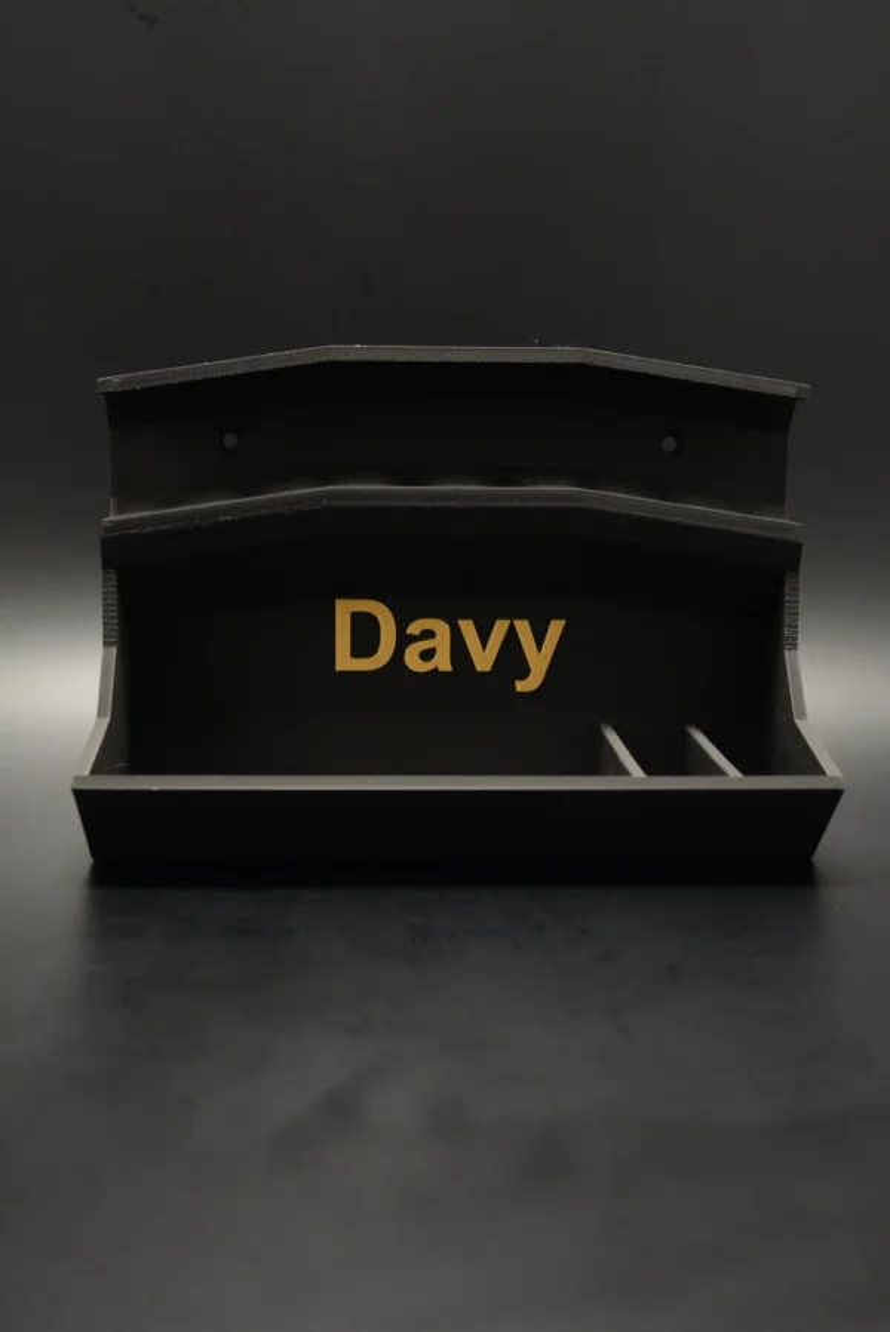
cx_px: 445
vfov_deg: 37.8
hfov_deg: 25.8
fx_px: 1944
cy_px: 666
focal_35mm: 52
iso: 1400
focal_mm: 35
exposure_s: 1/30
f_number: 4.5
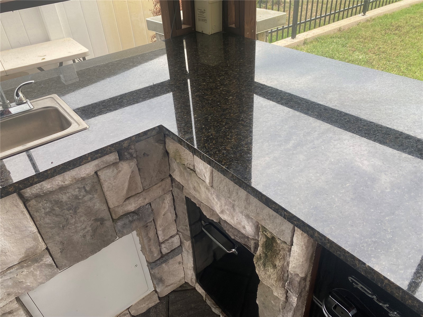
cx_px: 212
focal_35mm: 26
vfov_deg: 53.1
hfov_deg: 67.3
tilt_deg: -36.9
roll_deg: +3.8
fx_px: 318
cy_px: 158
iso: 40
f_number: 1.8
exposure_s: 1/122
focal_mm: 4.25
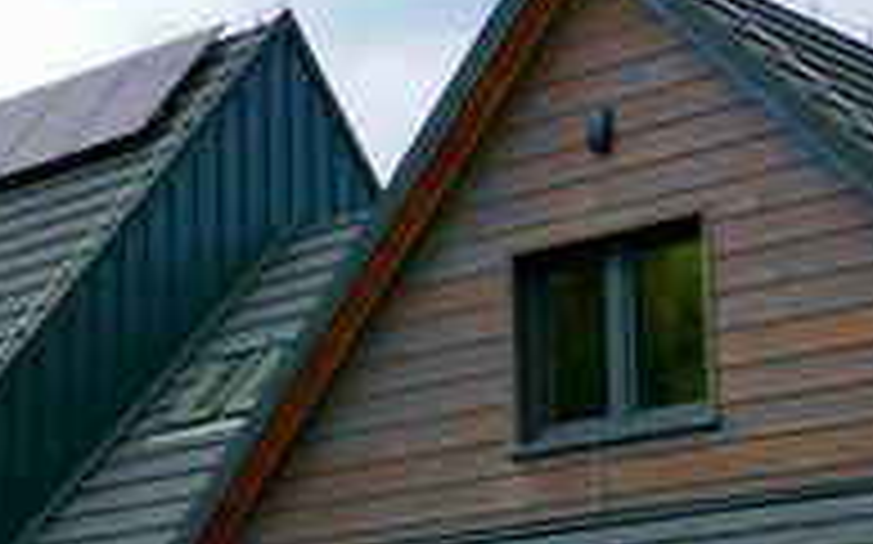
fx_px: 2996
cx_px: 99
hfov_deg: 16.4
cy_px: 659
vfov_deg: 10.2
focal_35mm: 126
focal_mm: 17.9
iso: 320
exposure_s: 1/4000
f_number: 2.5
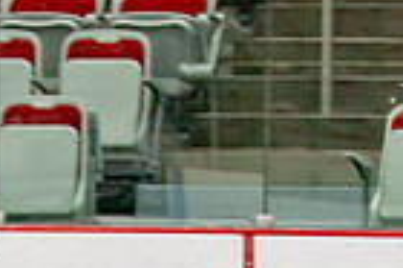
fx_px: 6653
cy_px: 684
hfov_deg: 3.5
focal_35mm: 595
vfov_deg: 2.3
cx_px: 3
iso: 500
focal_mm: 70
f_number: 3.2
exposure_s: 1/640
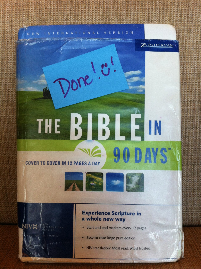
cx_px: 100
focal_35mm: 35
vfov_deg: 52.7
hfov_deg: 40.6
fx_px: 272
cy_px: 134
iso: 100
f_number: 2.8
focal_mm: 3.85
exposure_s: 1/15
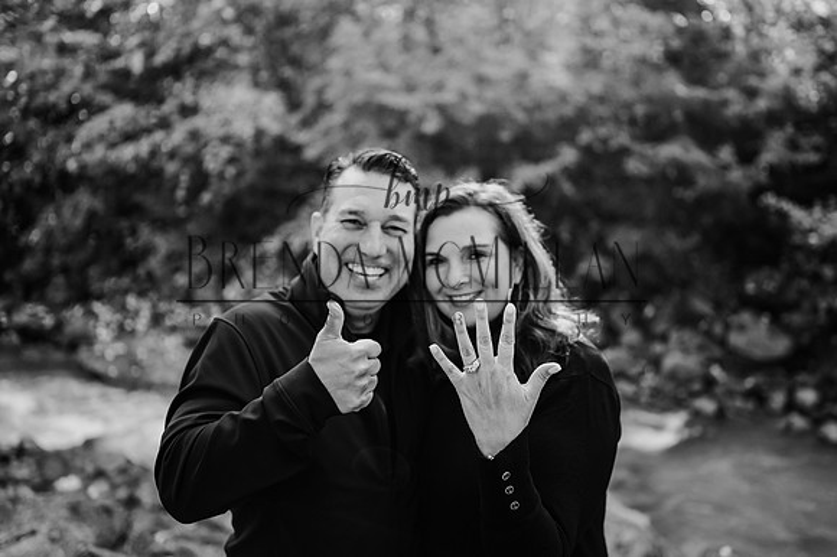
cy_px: 263
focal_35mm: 37
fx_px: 858
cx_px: 441
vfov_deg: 36.0
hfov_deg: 52.0
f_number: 1.8
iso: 400
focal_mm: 35
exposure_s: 1/800
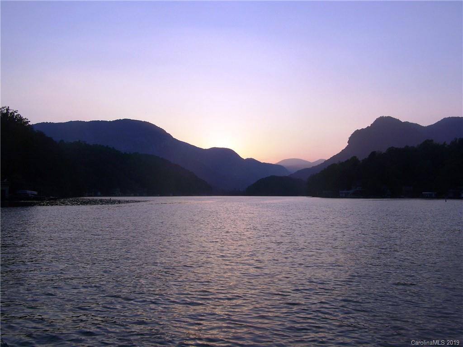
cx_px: 232
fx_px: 508
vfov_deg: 37.7
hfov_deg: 49.0
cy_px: 174
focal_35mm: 38
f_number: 4
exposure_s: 1/400
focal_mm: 6.3
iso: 64
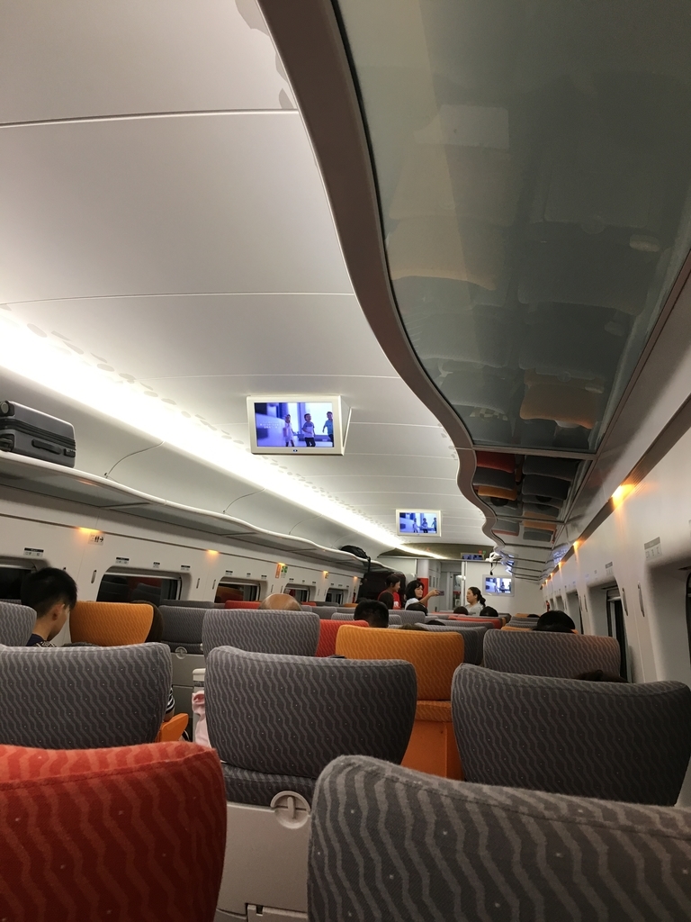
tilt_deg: +9.8
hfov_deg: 48.2
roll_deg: -3.6
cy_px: 461
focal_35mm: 29
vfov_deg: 61.7
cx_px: 346
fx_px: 772
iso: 50
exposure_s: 1/33
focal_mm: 4.15
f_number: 2.2
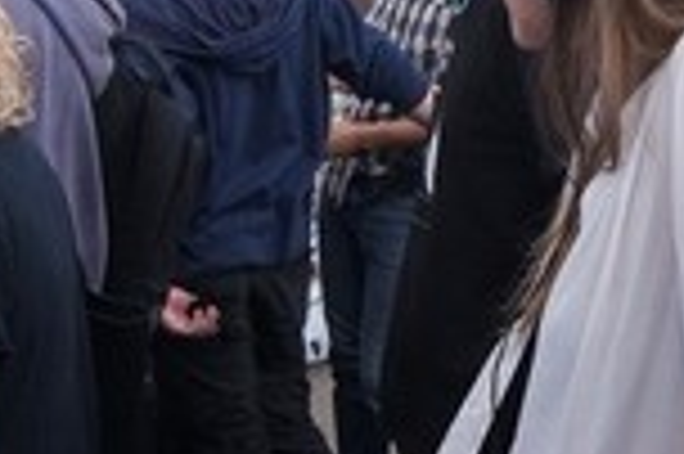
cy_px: -103
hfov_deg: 31.3
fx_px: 1215
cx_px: 436
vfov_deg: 19.8
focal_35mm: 64
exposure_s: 1/640
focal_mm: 18
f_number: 13
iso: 500
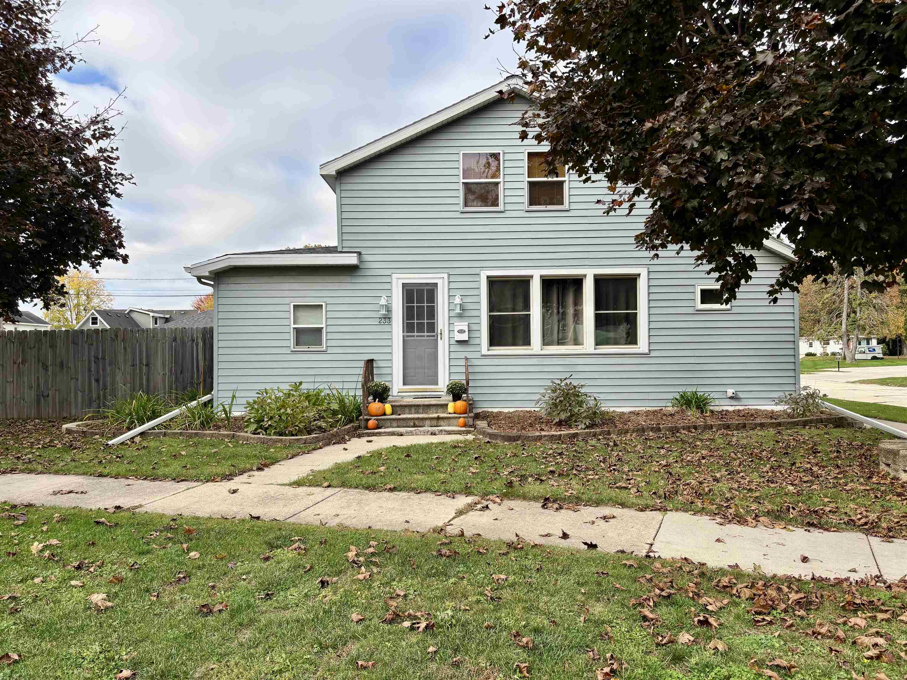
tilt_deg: +2.1
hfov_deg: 67.3
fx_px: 681
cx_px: 454
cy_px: 340
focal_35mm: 26
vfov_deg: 53.1
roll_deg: +1.1
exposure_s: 1/1587
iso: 50
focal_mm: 5.96
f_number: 1.6
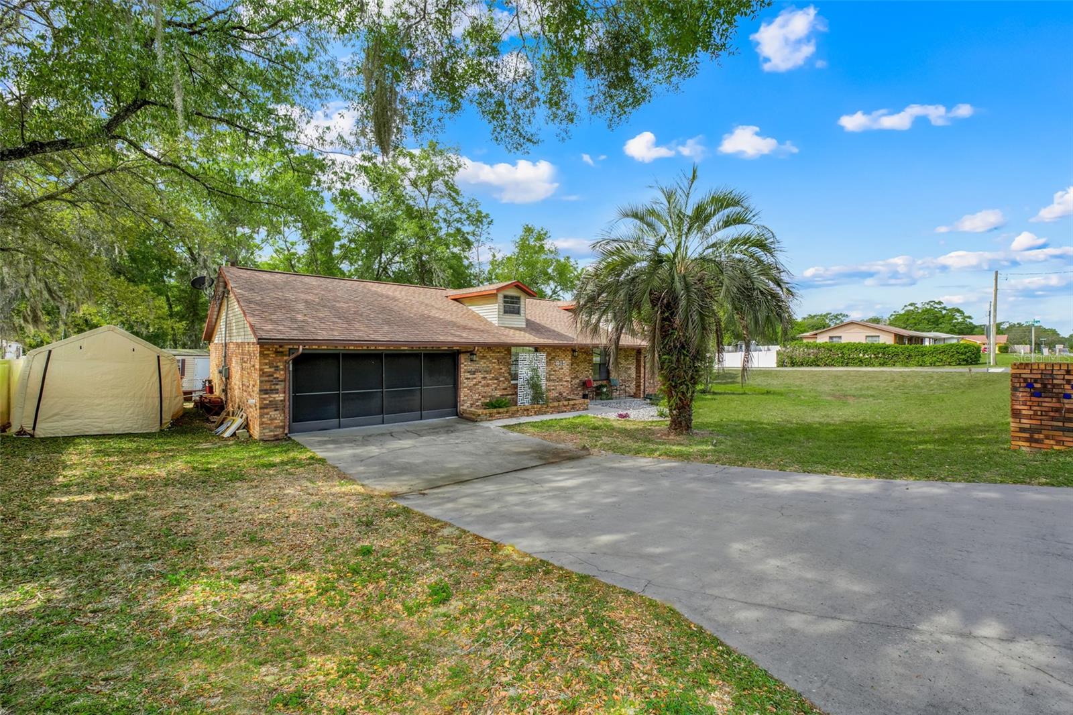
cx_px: 536
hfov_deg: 100.4
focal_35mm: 15
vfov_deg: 77.3
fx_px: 447
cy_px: 358
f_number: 8
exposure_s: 1/60
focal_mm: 10
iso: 320
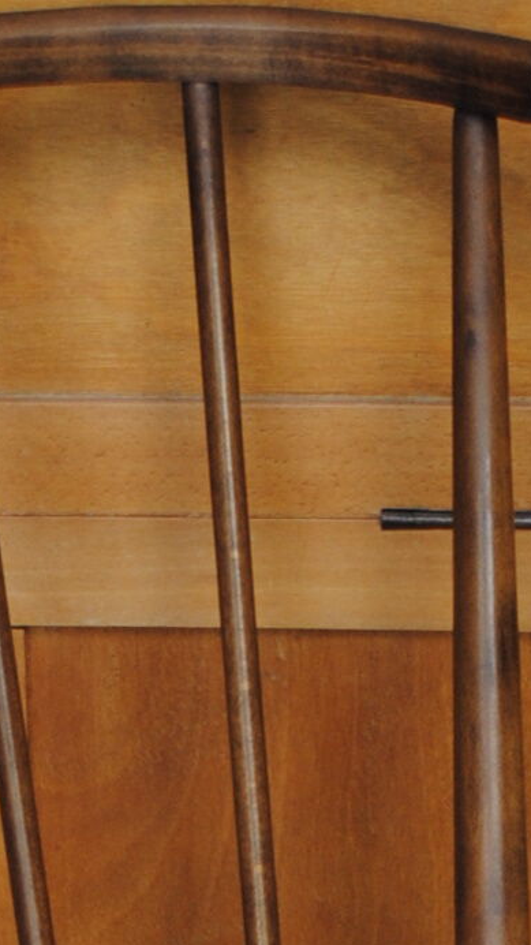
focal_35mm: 191
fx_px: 4788
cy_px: 1704
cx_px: 336
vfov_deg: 10.6
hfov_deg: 6.3
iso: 200
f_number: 4.5
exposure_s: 1/60
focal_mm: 29
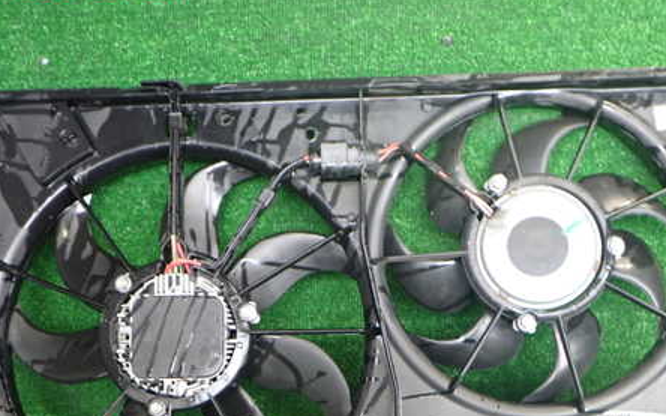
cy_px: 306
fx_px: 780
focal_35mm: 43
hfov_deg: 46.2
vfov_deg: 29.4
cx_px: 351
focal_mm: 5.4
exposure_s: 1/30
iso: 250
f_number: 2.3
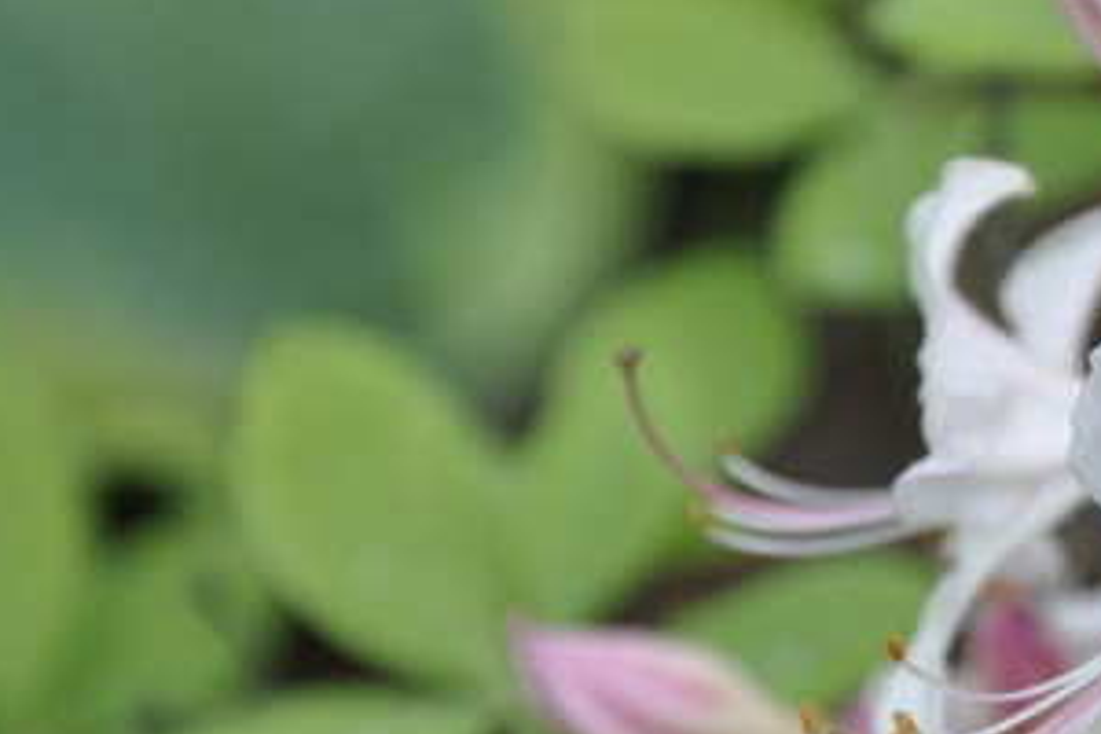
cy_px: 580
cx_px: 1329
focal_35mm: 280
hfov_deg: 7.3
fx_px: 8563
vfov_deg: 4.9
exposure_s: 1/160
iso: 200
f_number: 6.3
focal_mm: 70
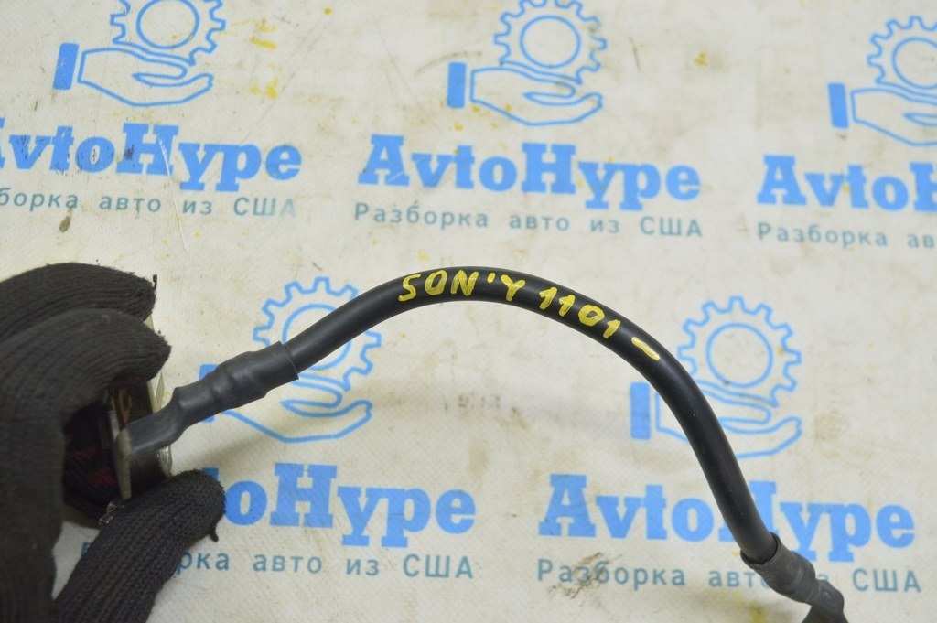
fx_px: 1014
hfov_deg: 49.6
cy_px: 312
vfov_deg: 34.2
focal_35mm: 39
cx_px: 468
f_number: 5.6
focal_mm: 26
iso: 400
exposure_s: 1/20
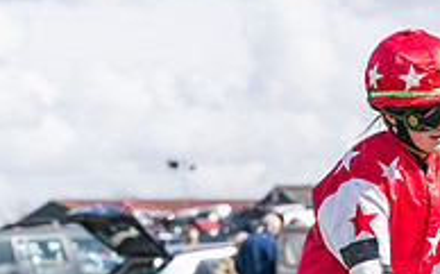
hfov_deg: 6.8
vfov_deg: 4.2
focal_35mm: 307
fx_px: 3679
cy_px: 515
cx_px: 532
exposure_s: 1/4000
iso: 400
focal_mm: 70
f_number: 4
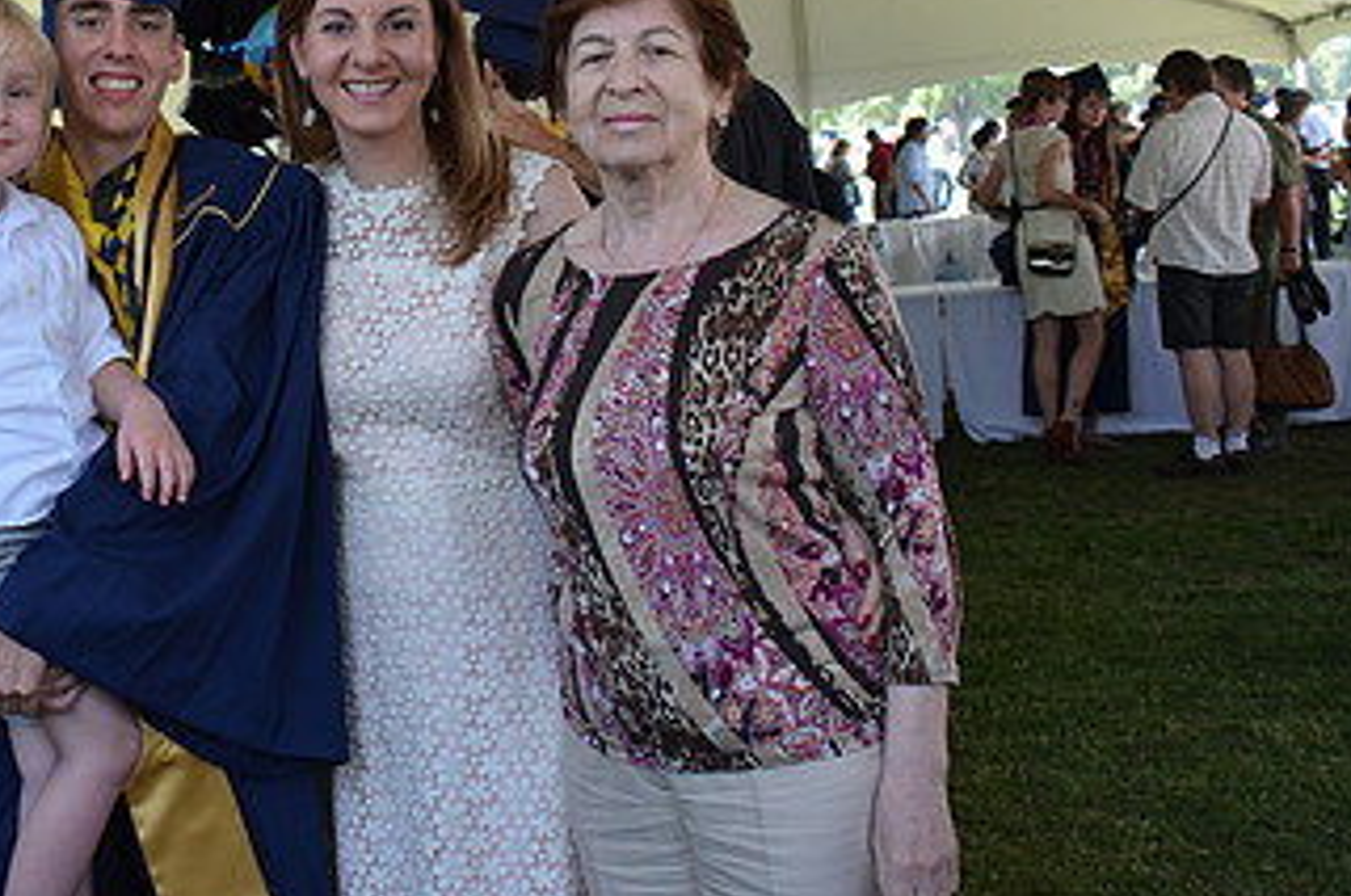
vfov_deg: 23.5
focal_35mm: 57
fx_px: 2132
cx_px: 236
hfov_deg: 33.9
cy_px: 240
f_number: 5.6
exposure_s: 1/125
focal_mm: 21
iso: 360
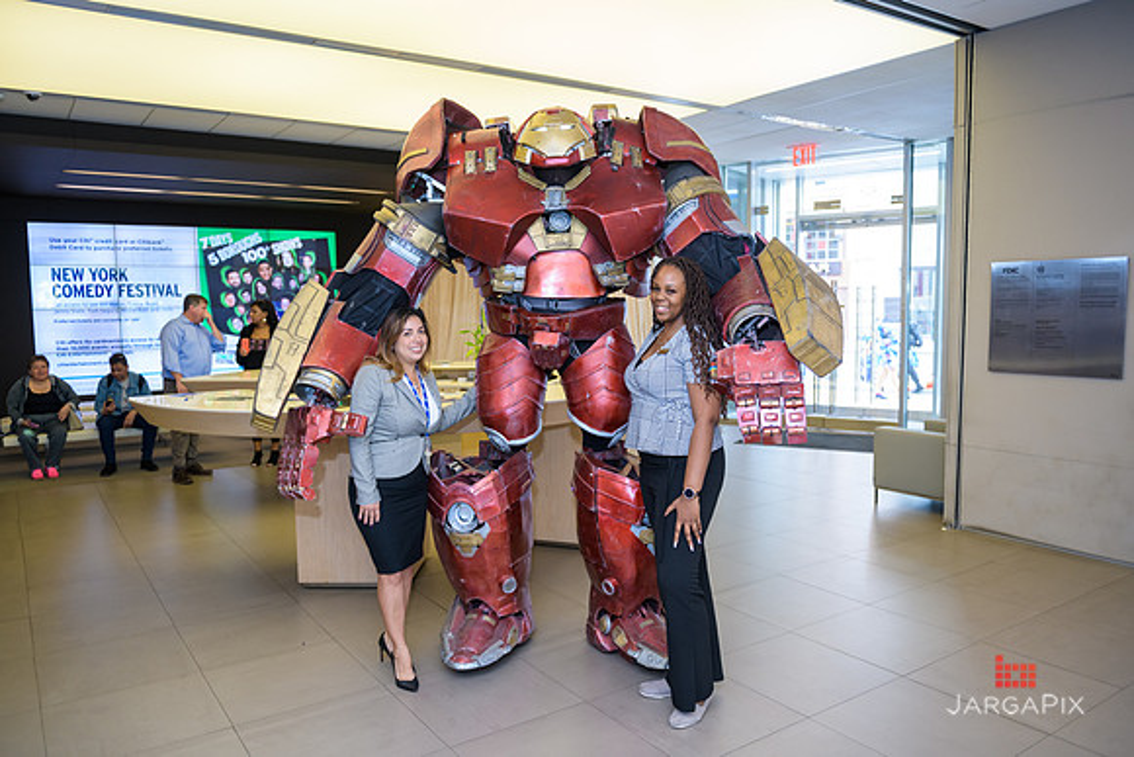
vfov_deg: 48.0
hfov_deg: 67.4
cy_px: 378
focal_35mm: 27
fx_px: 851
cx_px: 567
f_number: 3.2
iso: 800
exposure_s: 1/125
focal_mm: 27
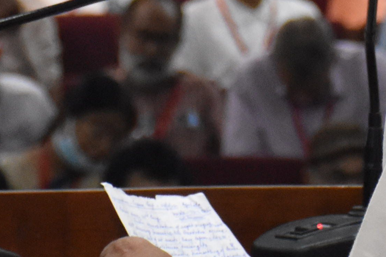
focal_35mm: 453
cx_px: 304
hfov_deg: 4.5
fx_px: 4857
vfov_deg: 3.0
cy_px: -307
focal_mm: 56
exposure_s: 1/60
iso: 2500
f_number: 4.8
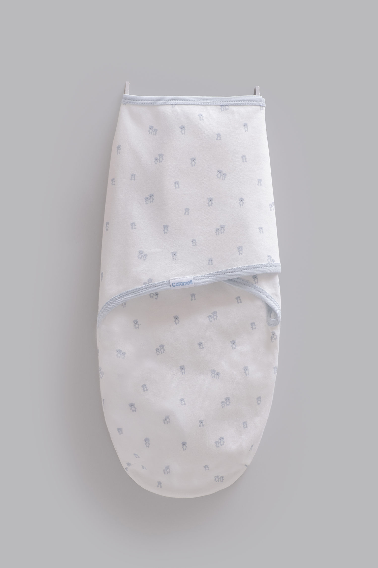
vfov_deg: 29.7
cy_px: 284
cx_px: 189
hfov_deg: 20.0
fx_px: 1071
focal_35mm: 68
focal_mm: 45.2
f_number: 8
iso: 125
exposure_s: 1/100
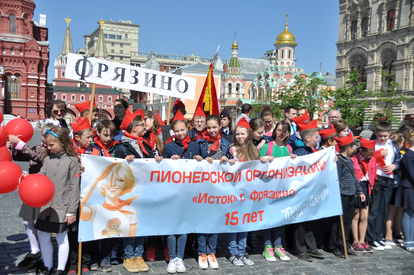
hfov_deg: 49.6
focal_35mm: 39
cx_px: 207
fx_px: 448
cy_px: 138
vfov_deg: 34.1
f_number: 5
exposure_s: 1/1000
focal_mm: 26
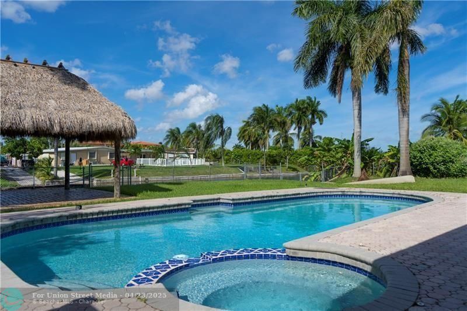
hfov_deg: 65.5
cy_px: 156
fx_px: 363
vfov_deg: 46.4
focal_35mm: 28
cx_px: 234
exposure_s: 1/2500
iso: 100
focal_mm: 28
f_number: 3.5
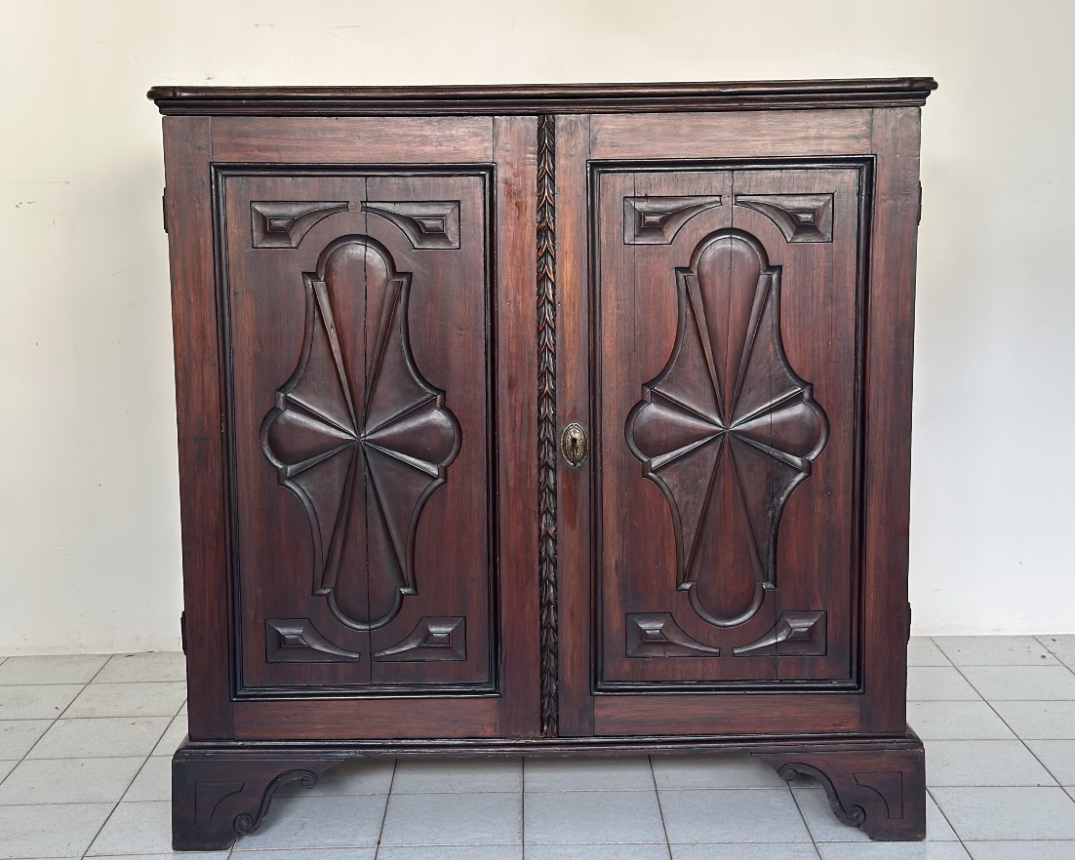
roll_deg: +1.6
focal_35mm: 51
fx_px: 1623
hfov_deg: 36.6
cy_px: 434
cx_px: 535
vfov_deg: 29.7
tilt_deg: -9.0
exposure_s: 1/50
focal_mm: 6.86
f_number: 1.78
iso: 160
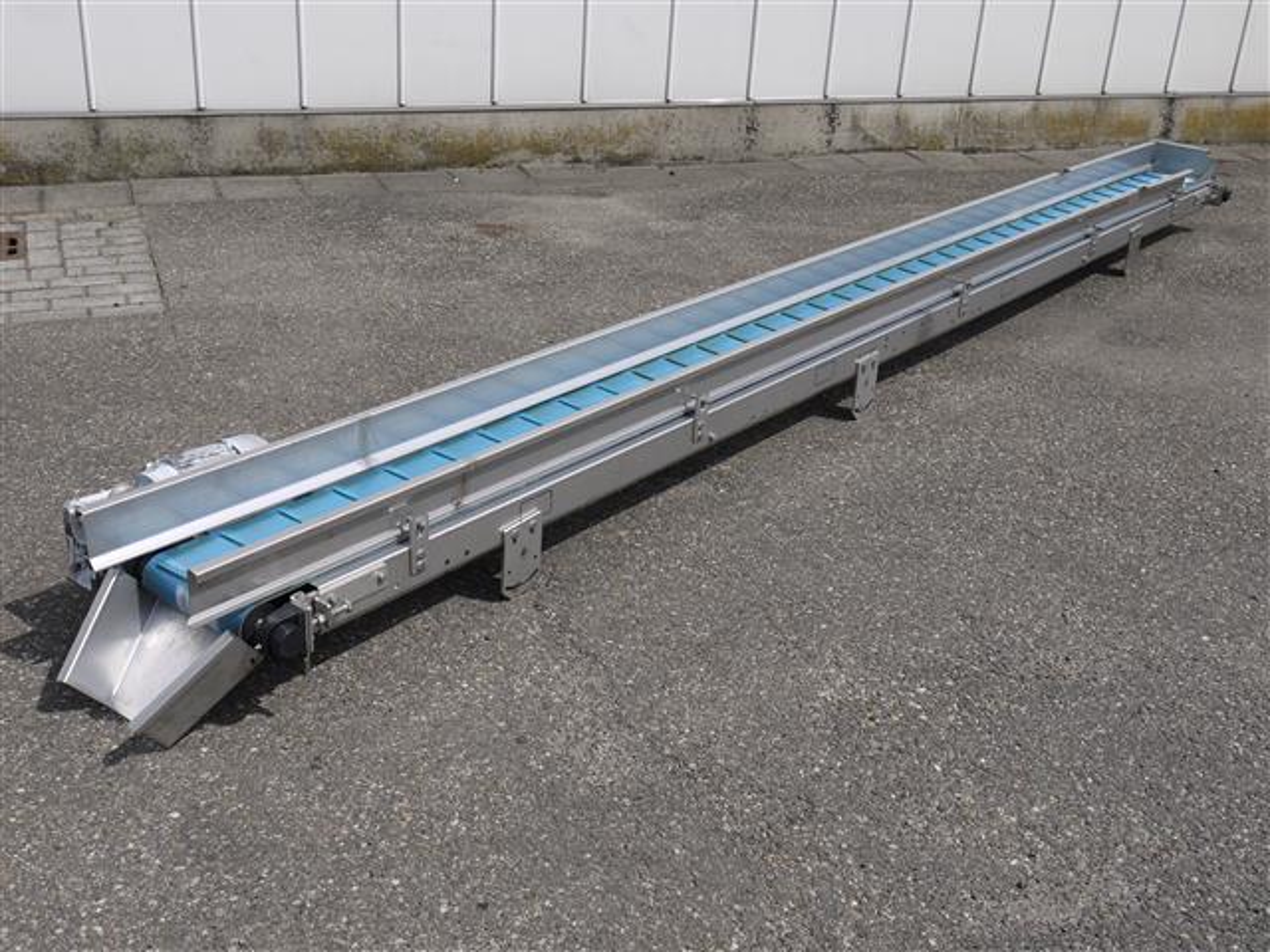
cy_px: 476
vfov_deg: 36.0
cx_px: 635
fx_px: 1468
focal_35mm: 40
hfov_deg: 46.8
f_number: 9
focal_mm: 20
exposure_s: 1/500
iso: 100
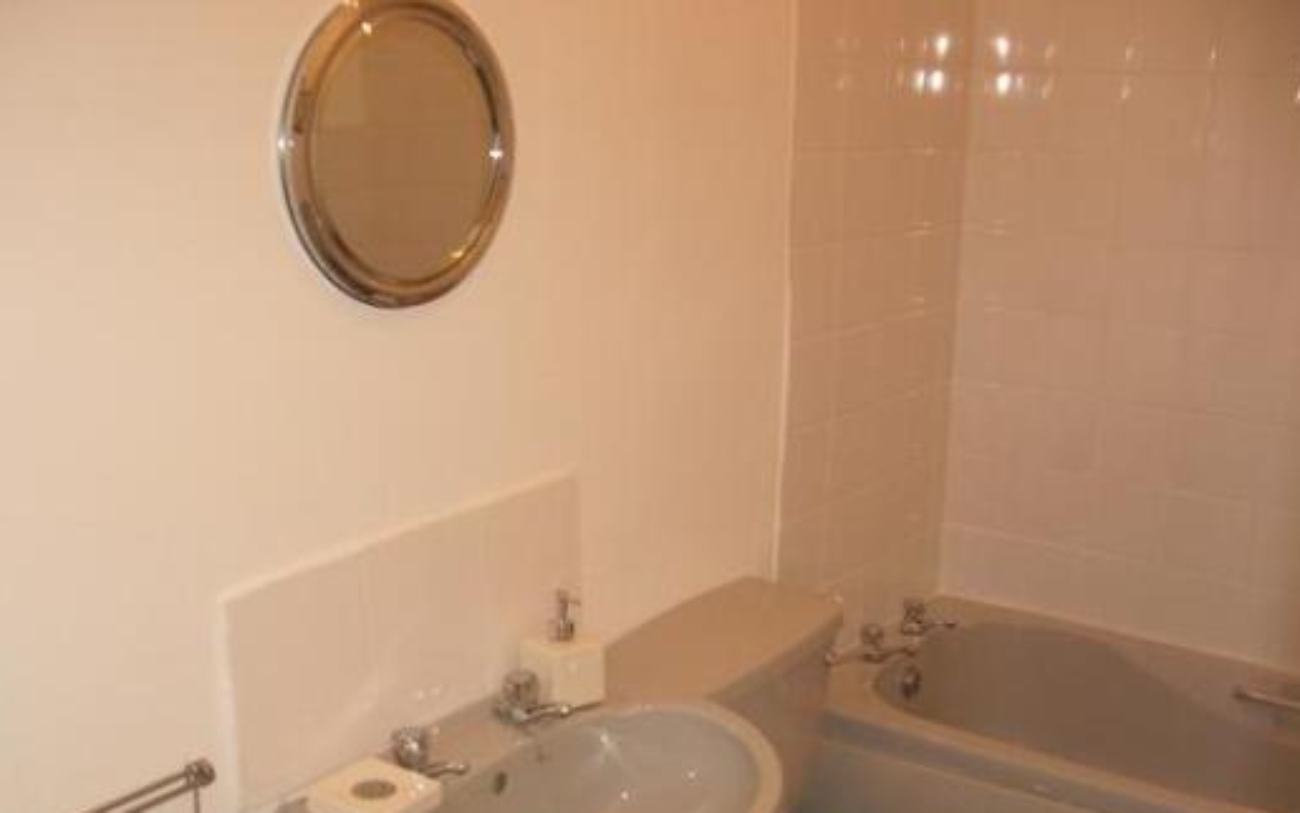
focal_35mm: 42
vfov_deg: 30.3
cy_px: 549
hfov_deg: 47.2
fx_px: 1488
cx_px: 610
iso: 100
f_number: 2.6
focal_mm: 5.8
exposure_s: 1/60
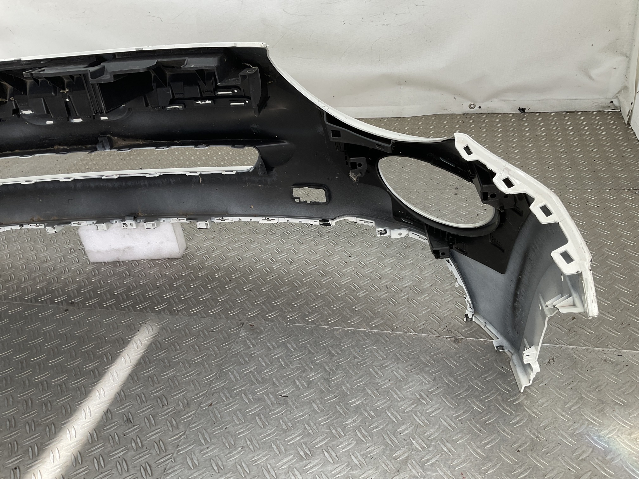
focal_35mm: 29
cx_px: 320
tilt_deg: -31.6
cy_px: 240
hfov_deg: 61.7
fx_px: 535
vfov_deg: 48.2
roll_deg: +7.7
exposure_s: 1/120
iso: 16
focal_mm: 3
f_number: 1.8
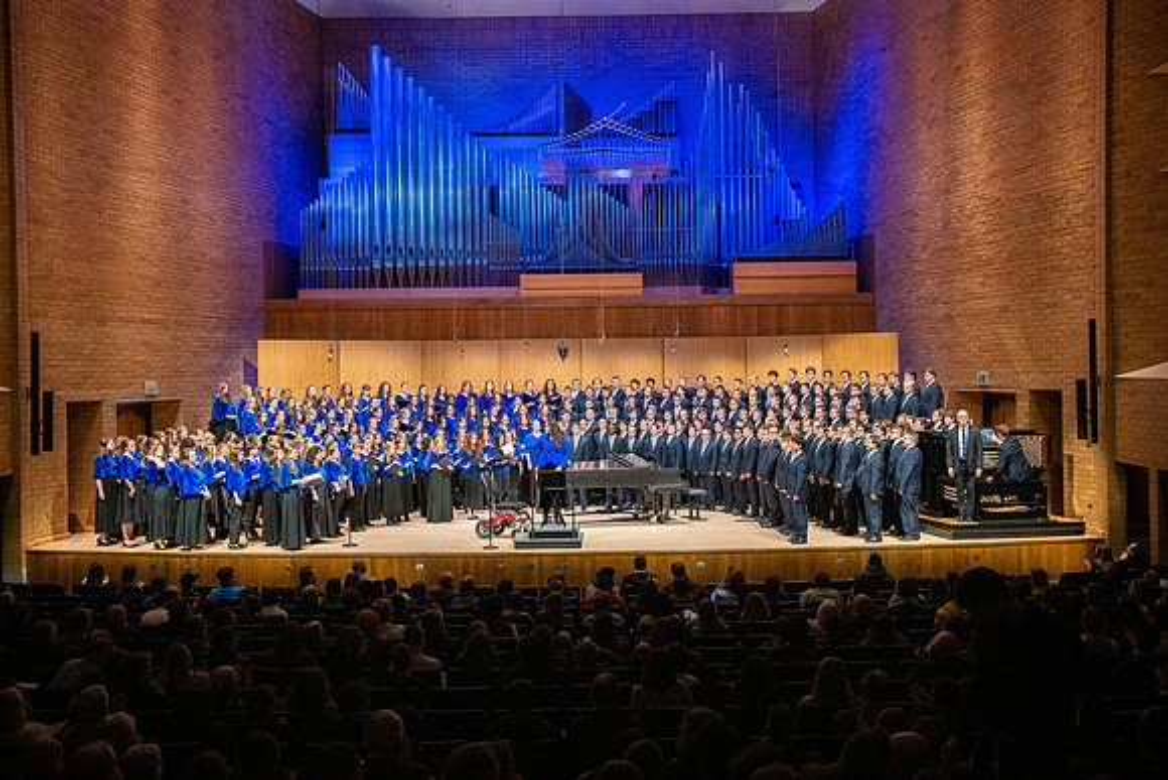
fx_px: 1363
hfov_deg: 46.4
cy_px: 390
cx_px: 584
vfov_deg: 31.9
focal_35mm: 42
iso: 3200
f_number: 4
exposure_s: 1/200
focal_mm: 42
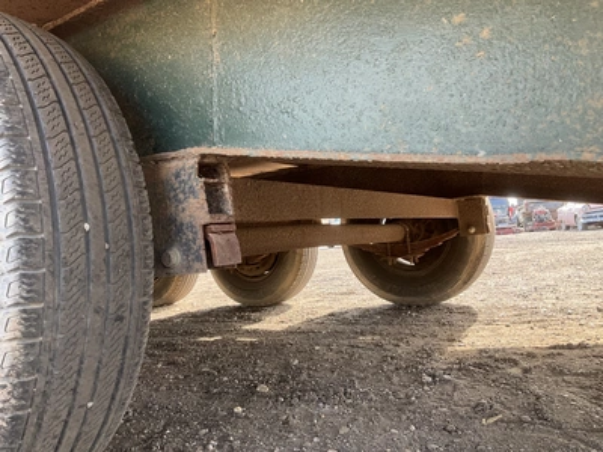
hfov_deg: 61.7
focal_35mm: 29
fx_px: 505
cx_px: 302
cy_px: 226
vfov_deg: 48.2
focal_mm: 3
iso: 50
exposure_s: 1/122
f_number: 1.8
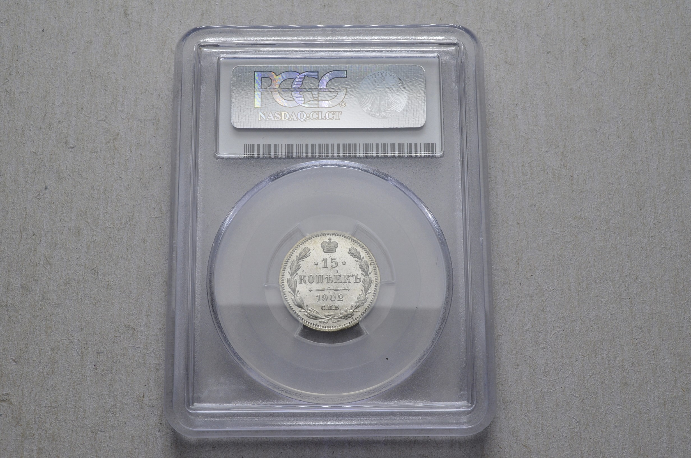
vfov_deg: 26.4
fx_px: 977
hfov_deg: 39.0
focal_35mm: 51
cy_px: 229
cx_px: 346
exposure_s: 1/250
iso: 400
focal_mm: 34
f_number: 14
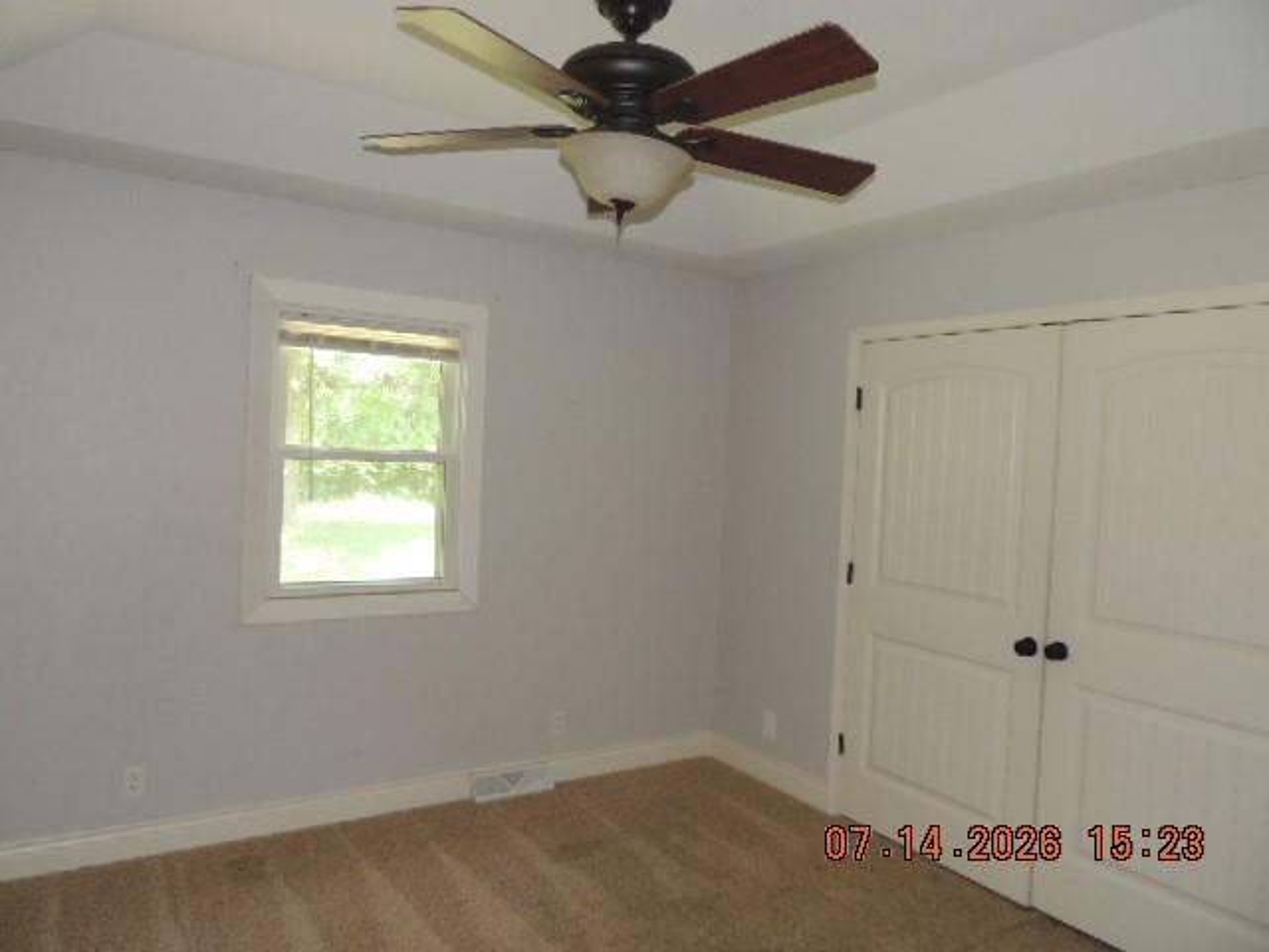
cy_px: 476
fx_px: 880
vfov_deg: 56.8
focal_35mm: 24
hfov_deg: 71.6
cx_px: 634
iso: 200
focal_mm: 4.3
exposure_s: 1/30
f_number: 3
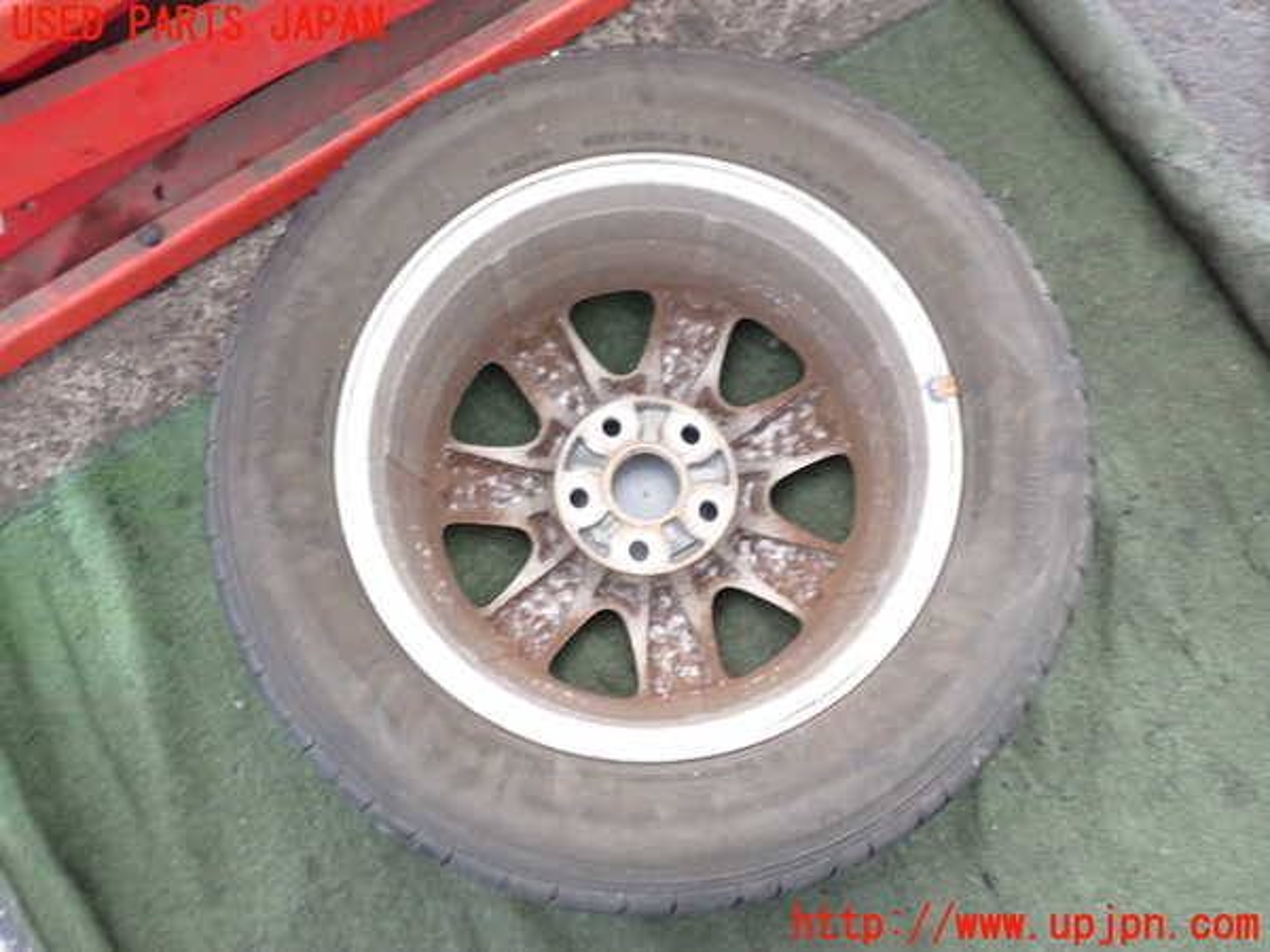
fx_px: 1101
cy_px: 476
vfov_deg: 46.8
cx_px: 635
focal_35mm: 30
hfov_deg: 60.0
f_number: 2.3
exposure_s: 1/30
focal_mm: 5.4
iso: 640
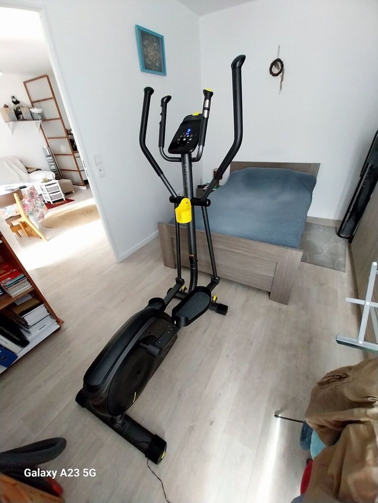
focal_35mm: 13
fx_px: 189
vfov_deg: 106.2
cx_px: 189
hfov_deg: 89.9
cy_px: 252
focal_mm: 1.13
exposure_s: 1/50
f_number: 2.2
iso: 200
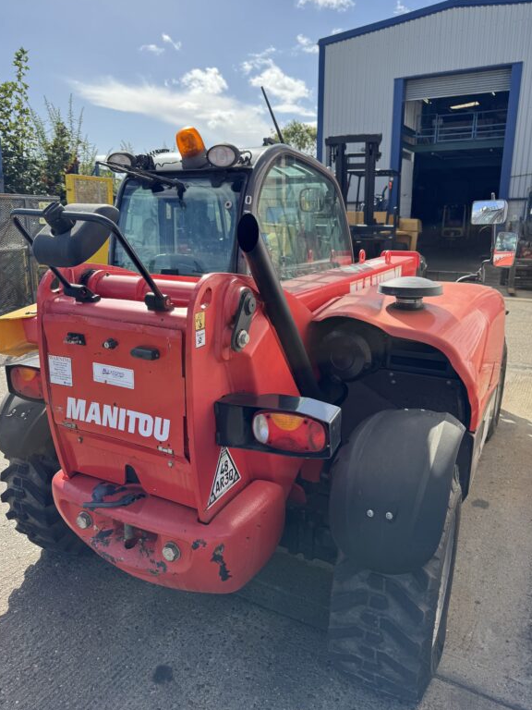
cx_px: 257
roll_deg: +0.4
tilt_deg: -12.7
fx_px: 512
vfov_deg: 69.4
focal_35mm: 25
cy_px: 345
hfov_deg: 54.9
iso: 80
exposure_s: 1/1980
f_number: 1.78
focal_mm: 6.76
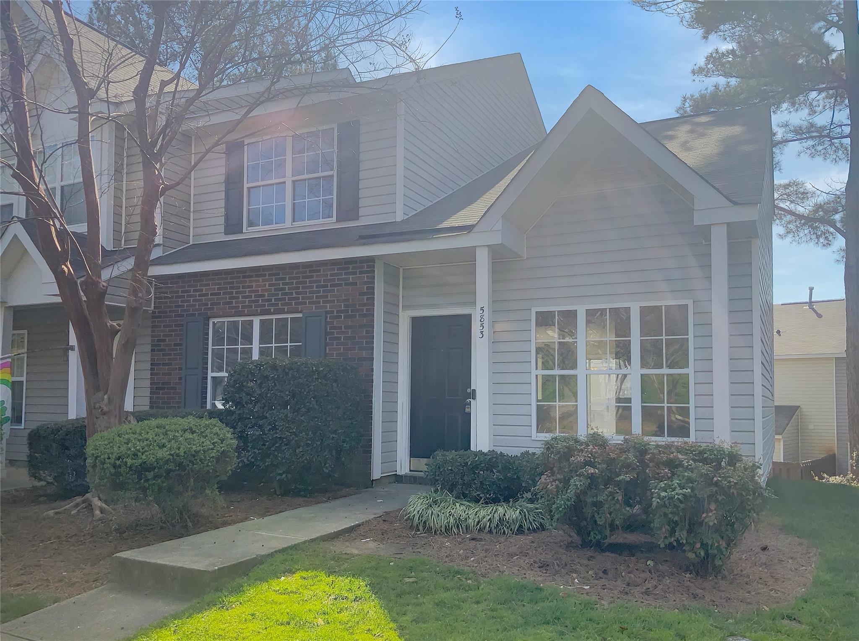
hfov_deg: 61.7
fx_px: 718
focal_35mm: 29
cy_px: 320
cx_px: 430
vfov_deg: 48.1
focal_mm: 3
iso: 16
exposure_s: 1/1098
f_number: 1.8
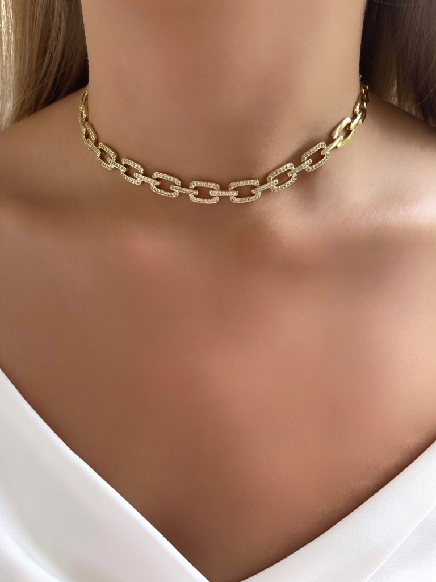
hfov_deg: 54.9
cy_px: 291
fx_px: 420
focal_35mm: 25
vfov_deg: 69.4
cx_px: 218
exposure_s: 1/121
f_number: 1.6
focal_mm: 5.1
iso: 64
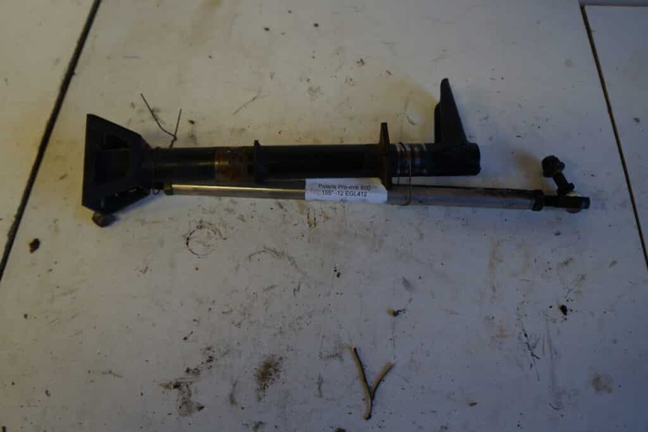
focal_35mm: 27
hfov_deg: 67.4
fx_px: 486
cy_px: 216
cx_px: 324
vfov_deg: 47.9
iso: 640
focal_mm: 18
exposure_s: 1/60
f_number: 3.5
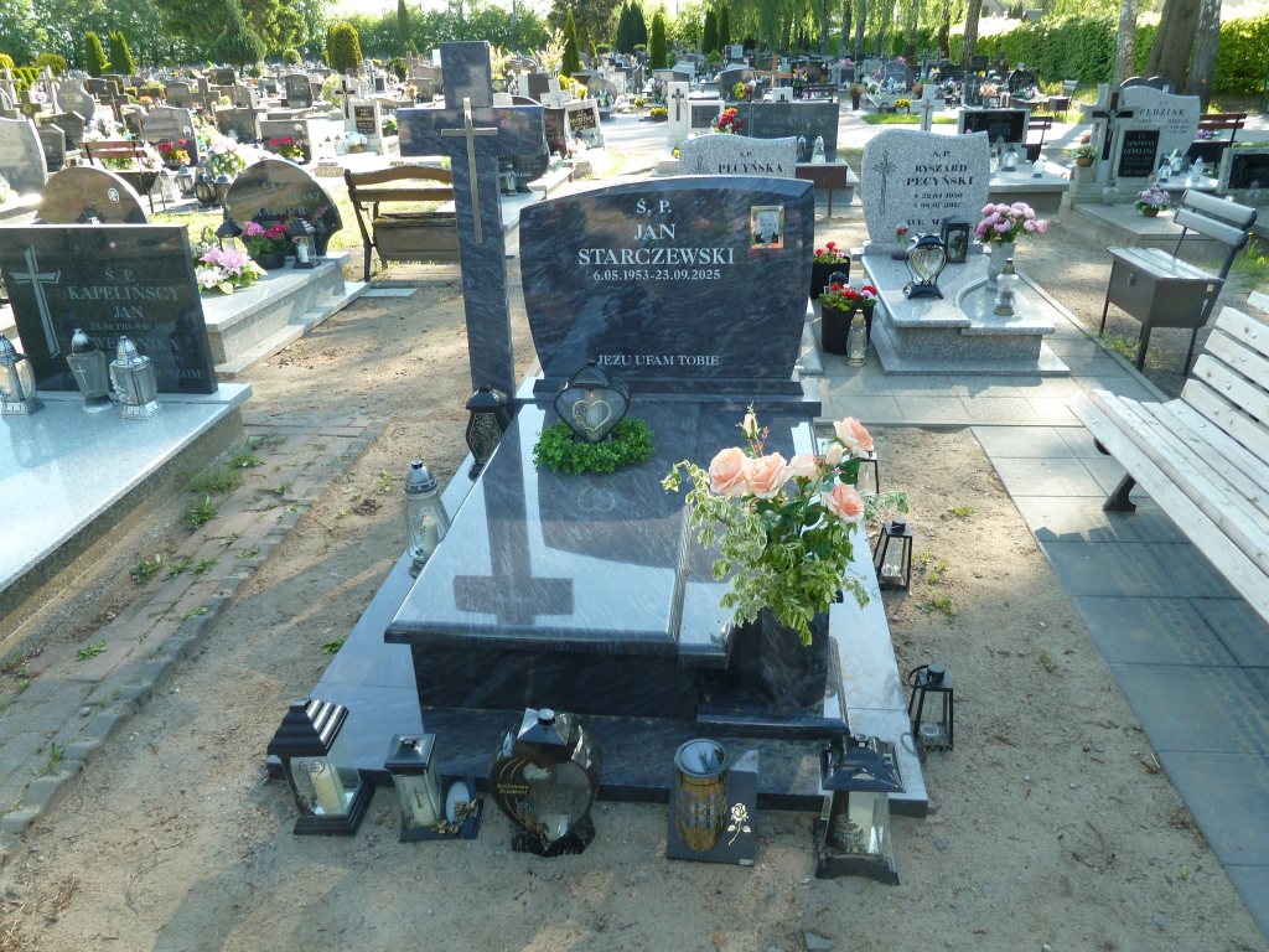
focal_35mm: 25
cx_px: 634
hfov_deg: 69.4
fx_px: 916
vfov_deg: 54.9
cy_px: 476
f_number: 3.3
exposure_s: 1/80
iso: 80
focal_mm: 4.1
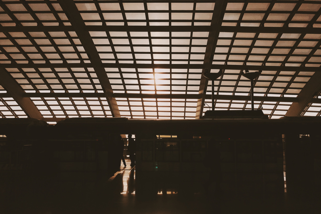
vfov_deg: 43.5
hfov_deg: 61.9
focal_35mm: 30
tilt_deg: +4.0
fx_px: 267
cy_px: 122
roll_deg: +0.2
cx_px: 158
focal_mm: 3.99
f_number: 1.8
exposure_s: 1/3690
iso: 20
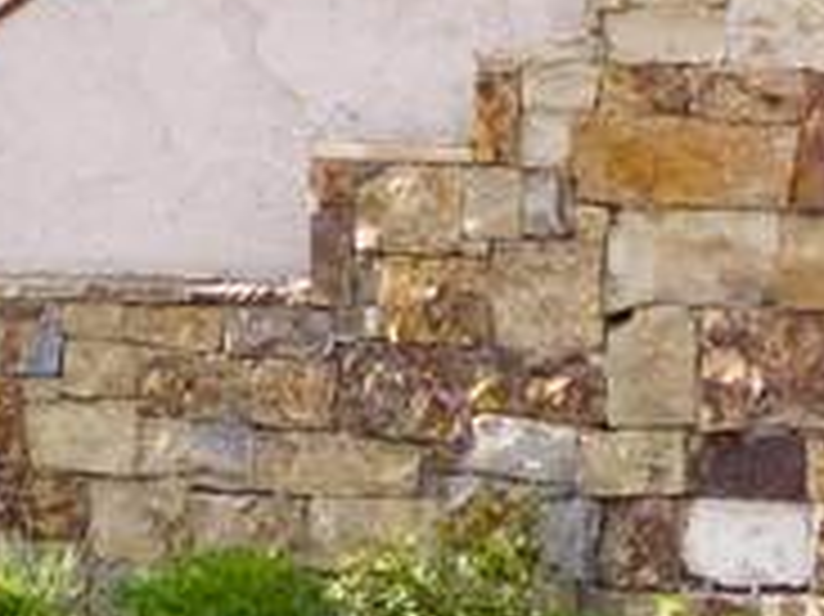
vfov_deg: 15.7
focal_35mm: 94
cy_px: 281
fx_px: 2236
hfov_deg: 18.4
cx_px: -428
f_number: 7.1
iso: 160
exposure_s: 1/160
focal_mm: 14
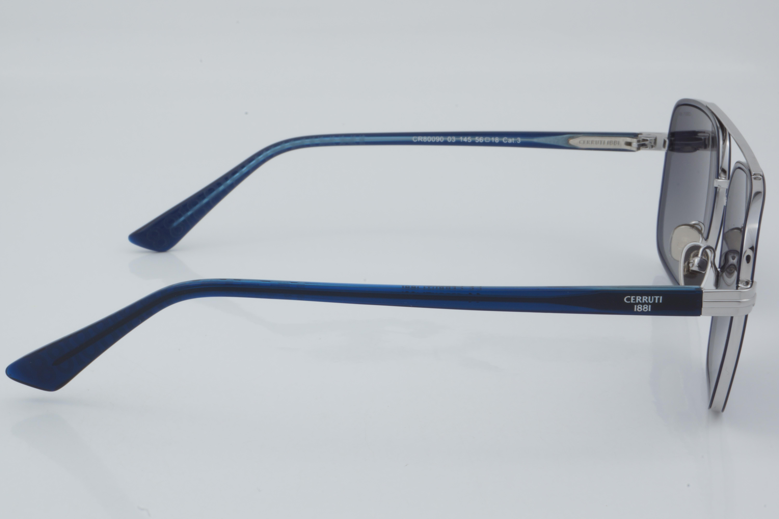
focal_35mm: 75
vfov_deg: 18.2
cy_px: 260
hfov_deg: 27.0
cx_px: 390
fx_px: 1623
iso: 100
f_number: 32
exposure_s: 1/3
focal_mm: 50
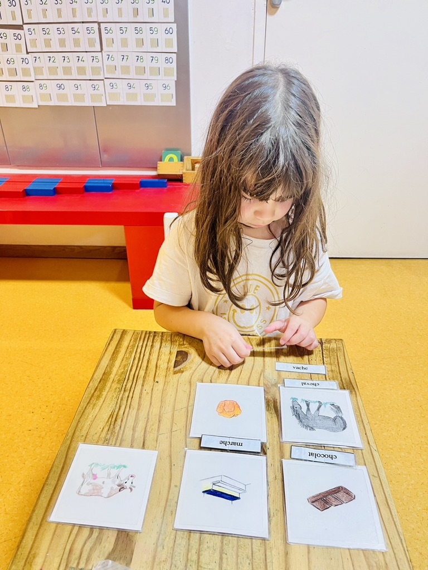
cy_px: 285
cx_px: 214
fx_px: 429
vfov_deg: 67.3
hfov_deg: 53.1
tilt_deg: -31.8
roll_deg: -1.1
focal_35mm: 26
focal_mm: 5.1
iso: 80
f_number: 1.6
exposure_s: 1/50
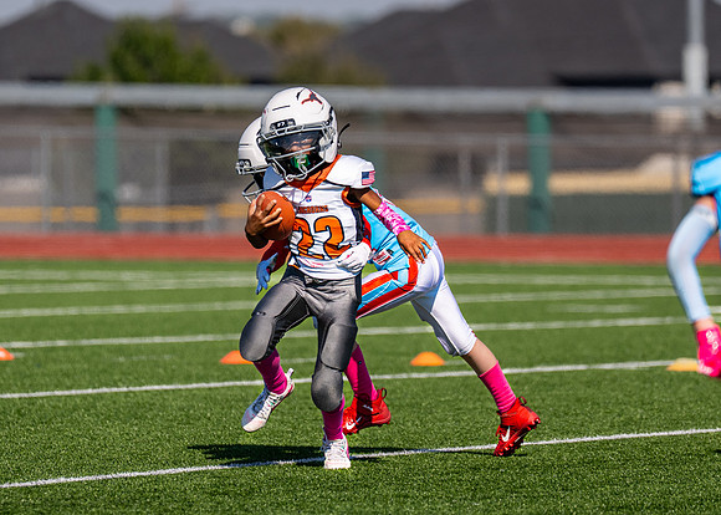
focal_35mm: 417
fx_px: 8544
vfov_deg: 3.5
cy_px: 235
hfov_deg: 4.8
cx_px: 343
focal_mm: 200
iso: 100
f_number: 2.8
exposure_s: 1/3200
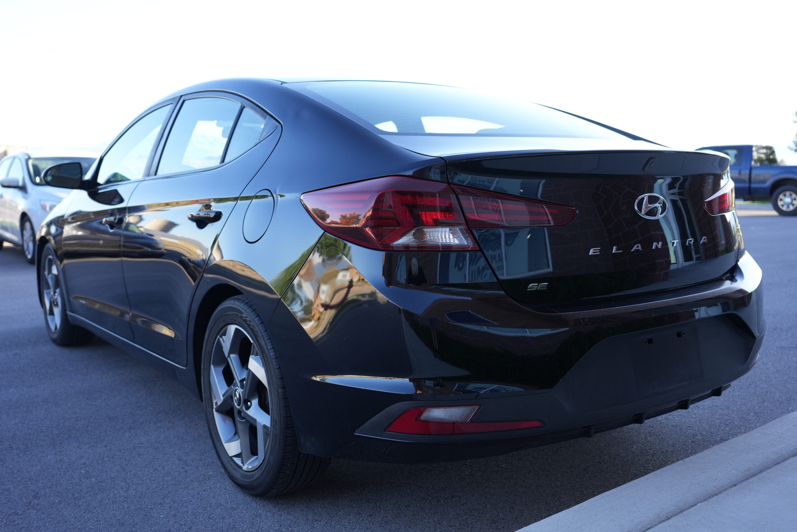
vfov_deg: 37.9
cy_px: 266
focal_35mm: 35
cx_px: 398
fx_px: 775
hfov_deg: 54.4
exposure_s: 1/200
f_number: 4
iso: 200
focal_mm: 35
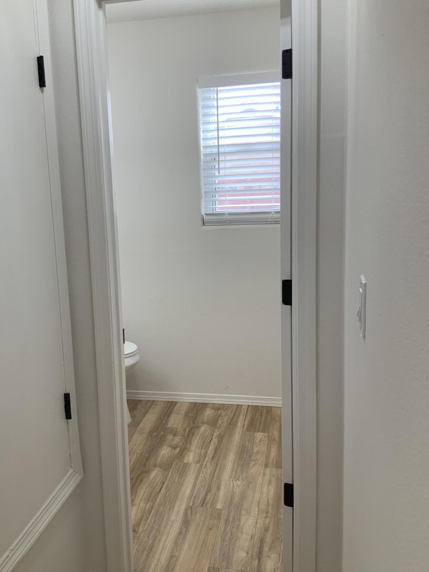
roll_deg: +2.0
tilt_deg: -8.5
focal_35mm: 35
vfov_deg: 52.6
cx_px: 179
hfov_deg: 40.6
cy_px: 278
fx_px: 578
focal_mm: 3
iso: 64
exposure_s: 1/120
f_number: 1.8
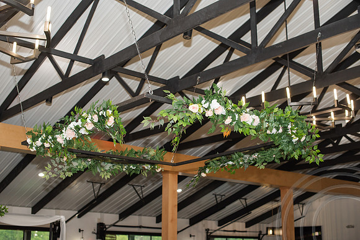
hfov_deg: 39.6
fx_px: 500
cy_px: 120
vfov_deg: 27.0
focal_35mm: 50
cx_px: 180
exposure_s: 1/200
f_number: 3.2
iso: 800
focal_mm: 50
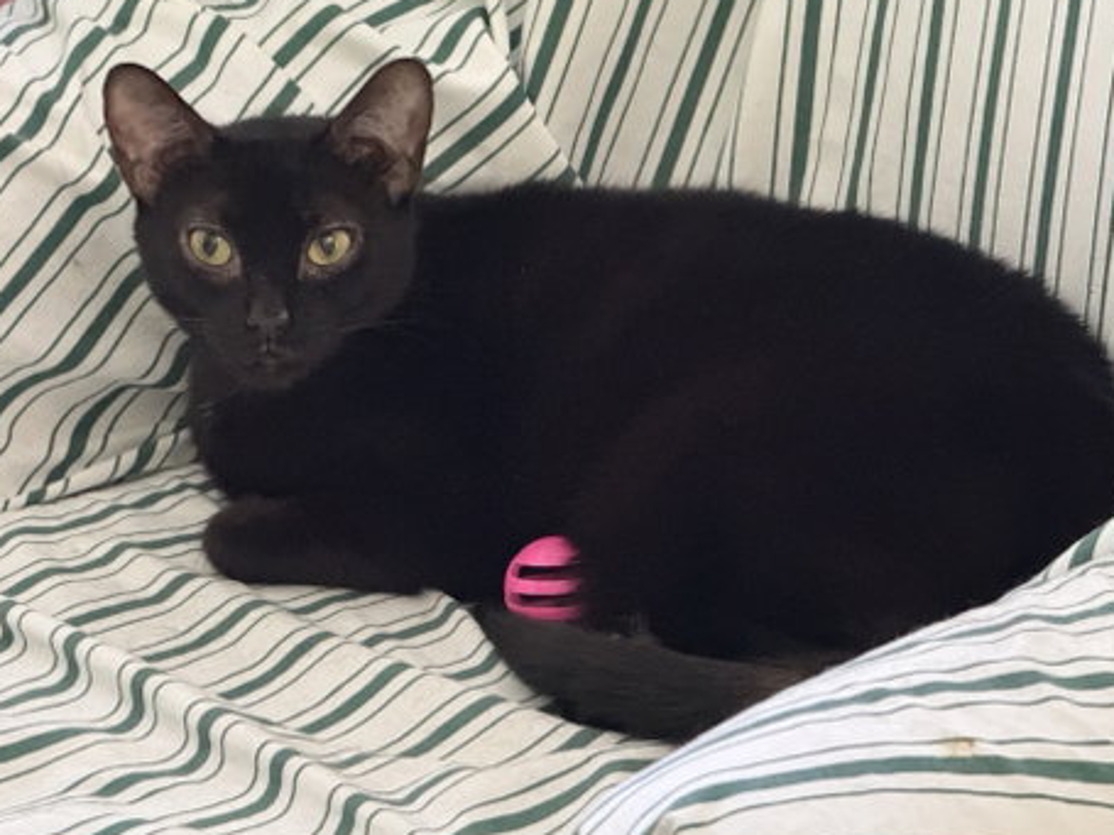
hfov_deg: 14.9
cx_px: 566
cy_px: 425
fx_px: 4247
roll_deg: +2.7
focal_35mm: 132
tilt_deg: -25.0
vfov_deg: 11.2
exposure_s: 1/30
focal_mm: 15.66
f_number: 2.8
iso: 2000
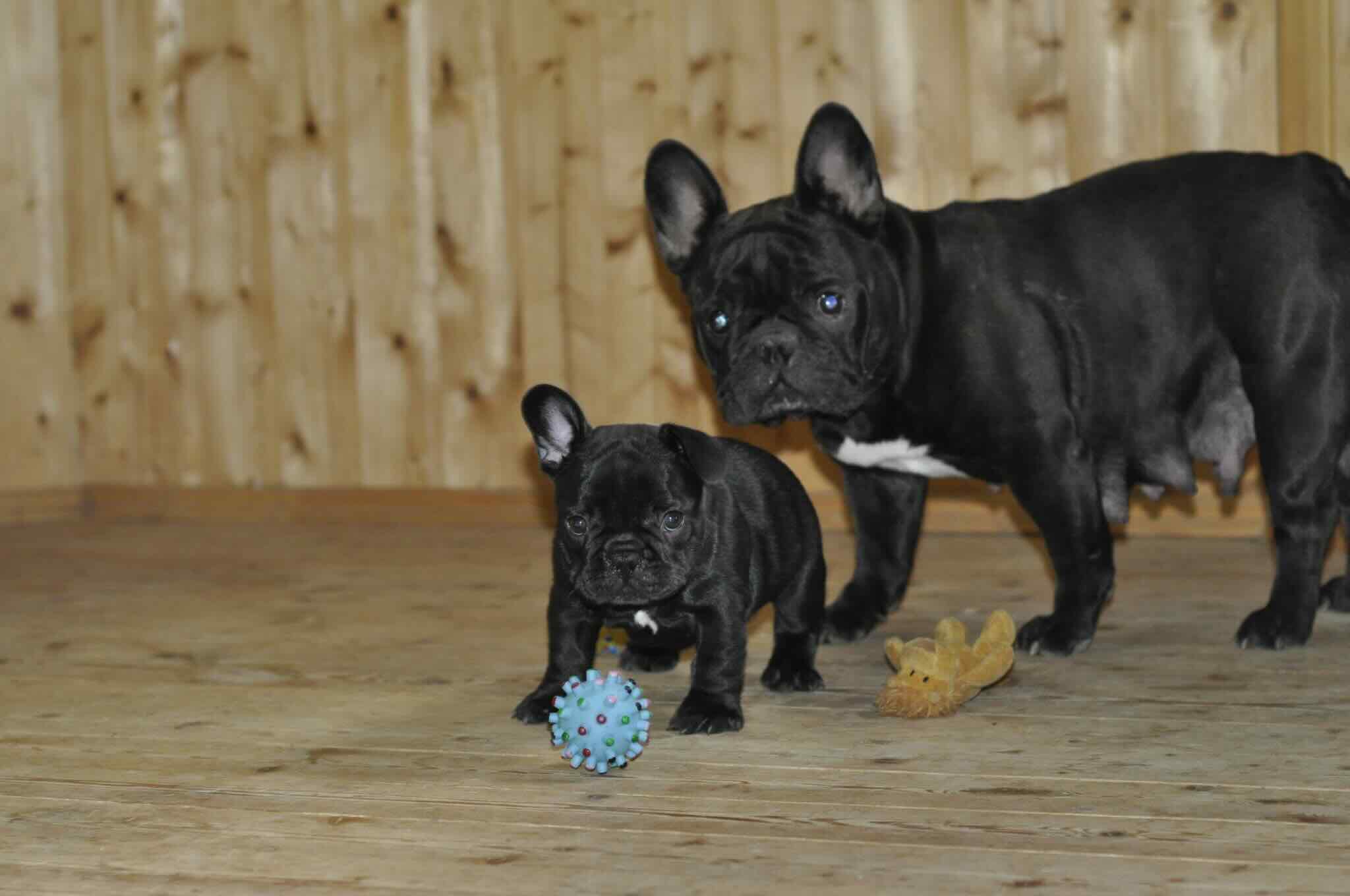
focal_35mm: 75
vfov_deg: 18.1
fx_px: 2809
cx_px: 675
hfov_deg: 27.0
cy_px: 448
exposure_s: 1/60
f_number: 2.8
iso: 800
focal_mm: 50
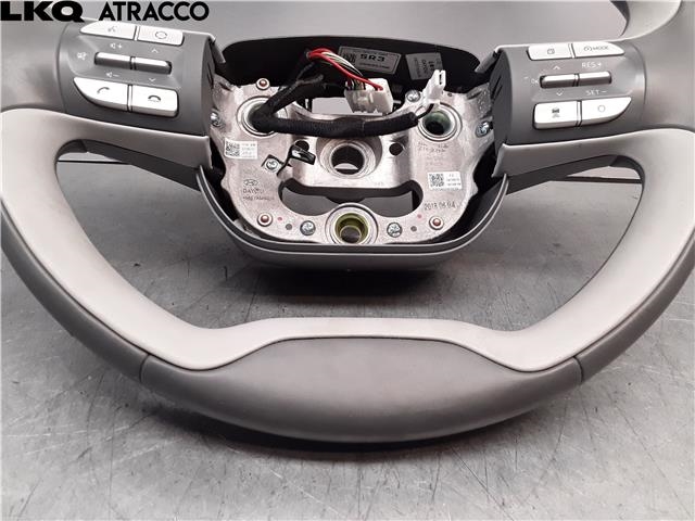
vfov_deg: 49.7
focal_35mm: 28
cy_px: 260
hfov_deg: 63.4
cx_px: 348
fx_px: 562
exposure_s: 1/100
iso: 100
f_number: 1.9
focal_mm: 2.91
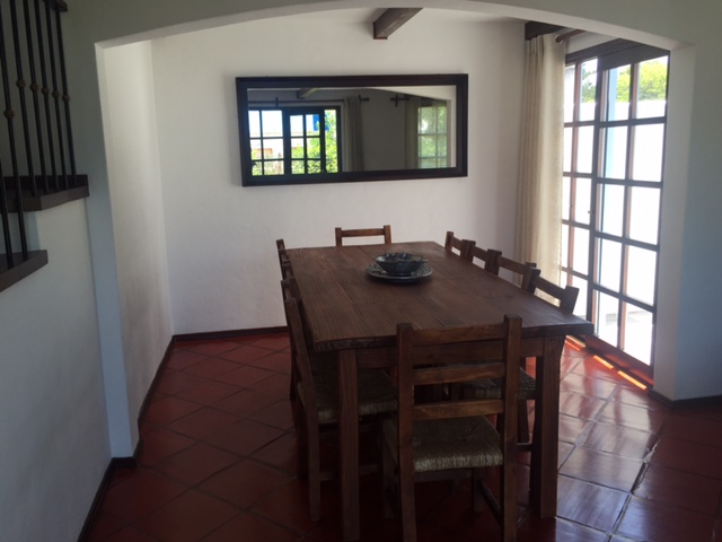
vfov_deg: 48.2
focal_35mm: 29
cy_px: 271
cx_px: 361
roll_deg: +0.7
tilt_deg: -12.0
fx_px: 605
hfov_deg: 61.7
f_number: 2.2
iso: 32
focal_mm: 4.15
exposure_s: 1/173
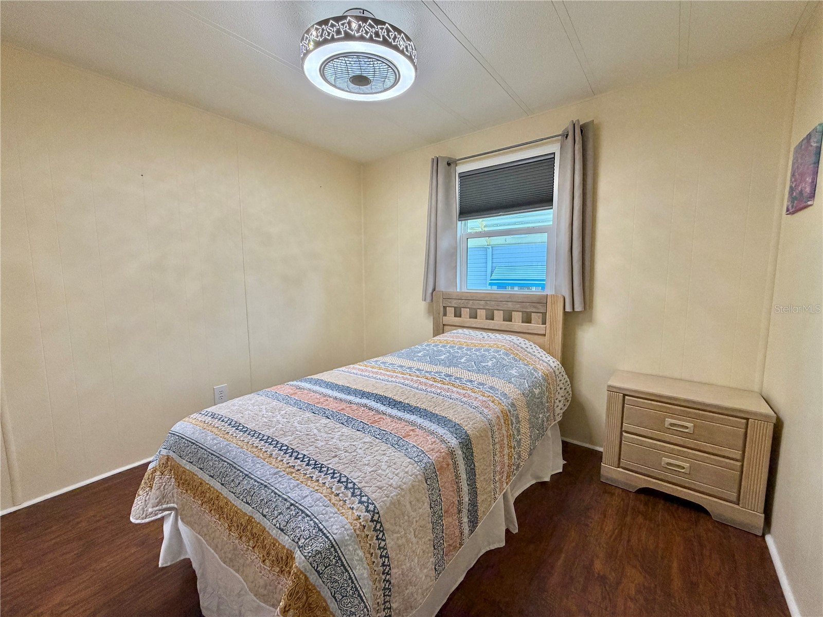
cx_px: 412
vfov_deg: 85.7
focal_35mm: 14
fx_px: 333
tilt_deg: -6.6
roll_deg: +1.3
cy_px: 308
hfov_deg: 102.1
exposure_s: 1/60
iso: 200
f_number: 2.2
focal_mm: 2.22
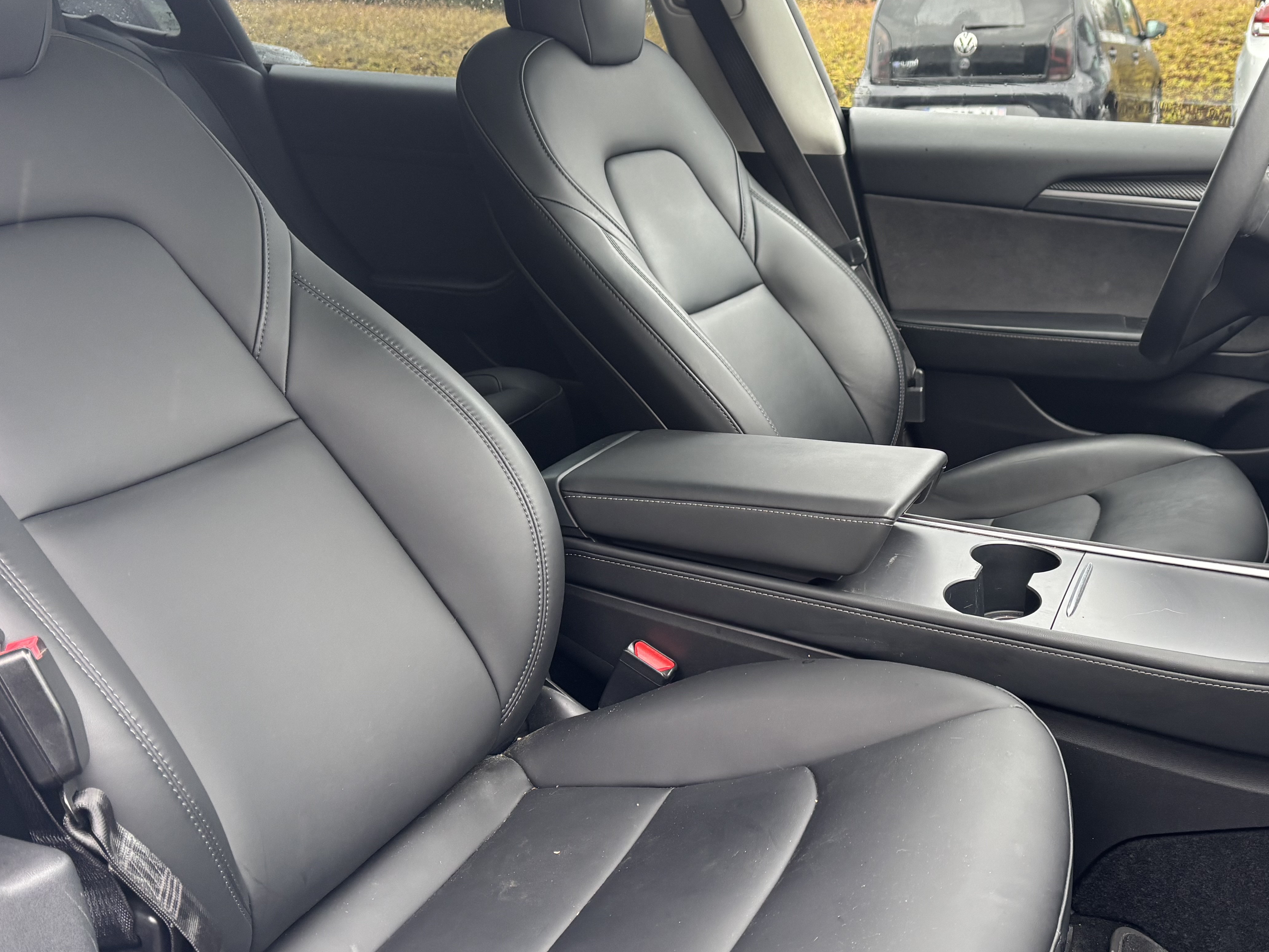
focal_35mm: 36
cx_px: 814
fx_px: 1320
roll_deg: +0.9
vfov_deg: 39.6
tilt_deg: -16.3
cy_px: 434
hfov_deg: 50.7
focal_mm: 5.96
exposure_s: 1/85
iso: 125
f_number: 1.6
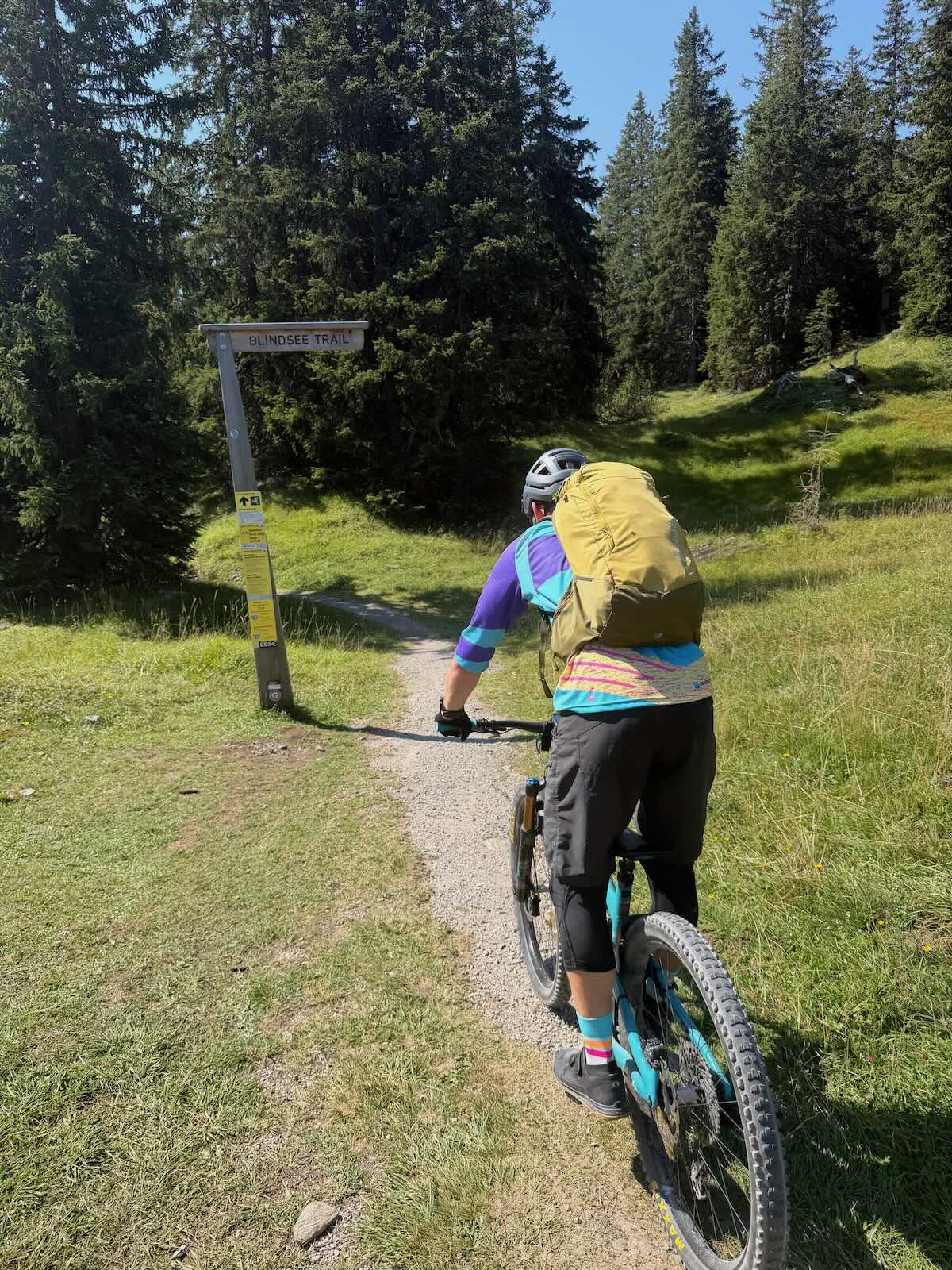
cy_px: 635
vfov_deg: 71.6
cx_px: 476
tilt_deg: -12.3
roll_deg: +2.0
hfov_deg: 56.8
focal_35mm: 24
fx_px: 880
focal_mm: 6.76
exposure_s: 1/2703
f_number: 1.78
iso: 80
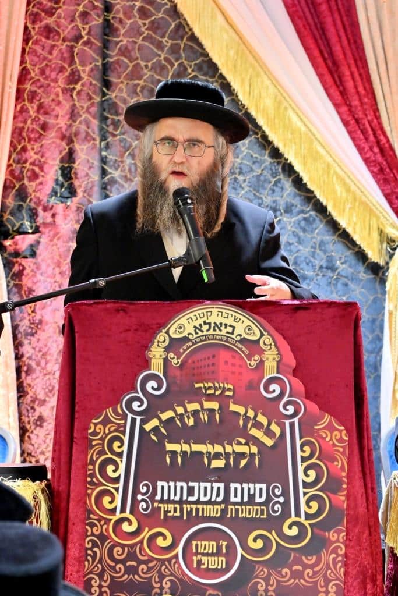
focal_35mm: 180
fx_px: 2984
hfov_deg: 7.6
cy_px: 298
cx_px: 199
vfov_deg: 11.4
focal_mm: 120
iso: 1250
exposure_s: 1/250
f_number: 4
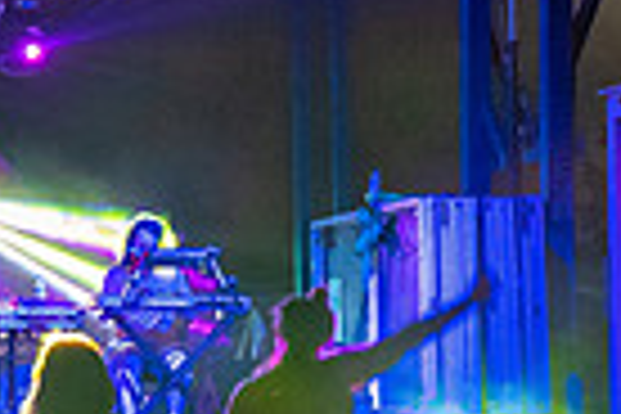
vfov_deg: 6.9
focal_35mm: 198
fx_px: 3415
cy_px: 47
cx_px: -364
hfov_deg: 10.0
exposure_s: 1/25
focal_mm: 47
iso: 5000
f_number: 4
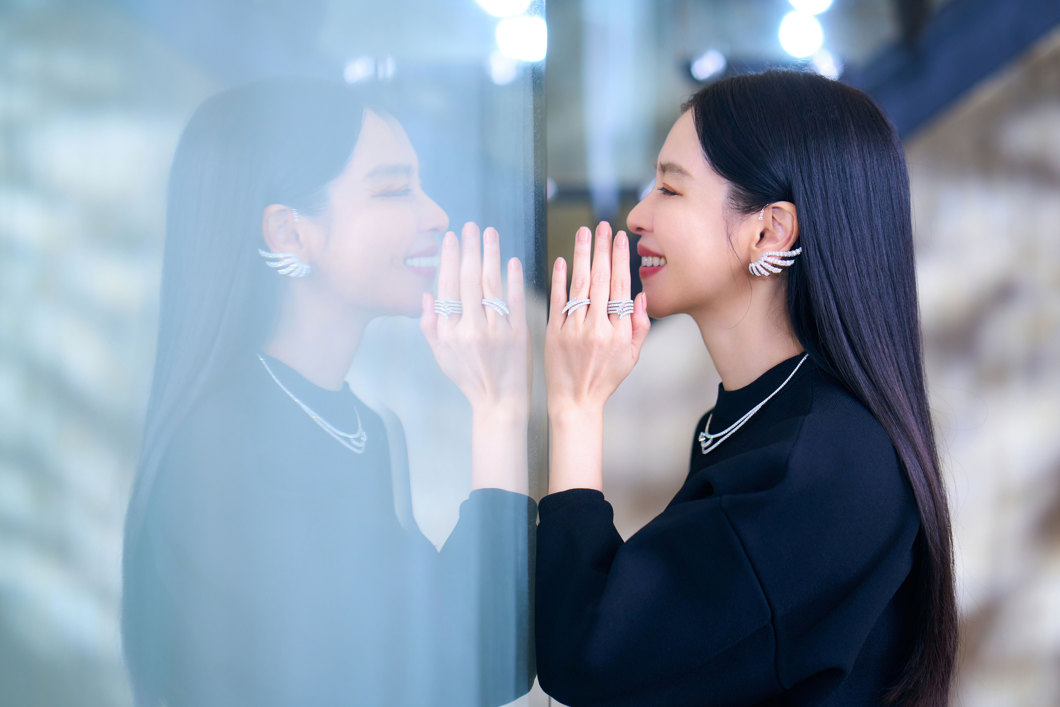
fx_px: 2503
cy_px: 354
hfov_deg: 23.9
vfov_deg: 16.1
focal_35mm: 85
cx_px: 530
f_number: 2.2
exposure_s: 1/160
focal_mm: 85
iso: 500
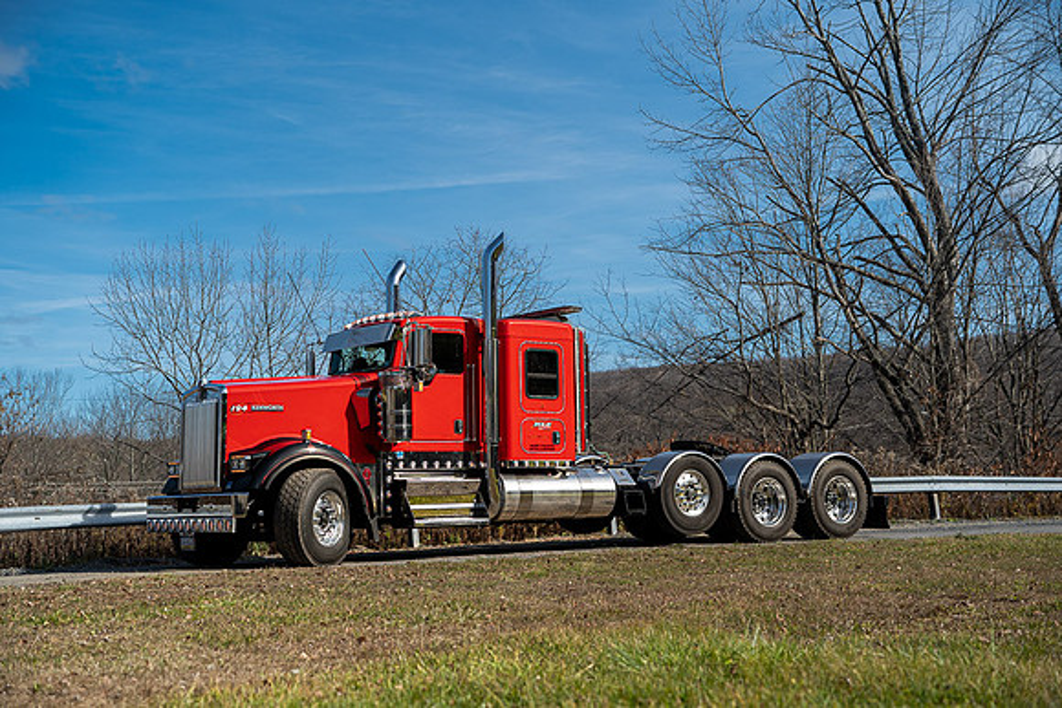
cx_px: 531
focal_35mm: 50
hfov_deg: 39.6
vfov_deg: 27.0
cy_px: 354
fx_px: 1475
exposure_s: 1/100
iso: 100
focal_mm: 50
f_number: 3.2
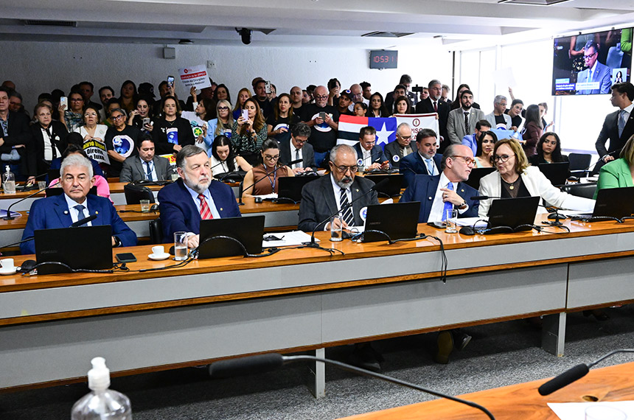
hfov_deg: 53.2
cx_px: 317
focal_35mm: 36
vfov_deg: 36.7
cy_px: 210
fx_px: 633
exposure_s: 1/200
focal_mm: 24
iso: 5000
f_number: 4.5
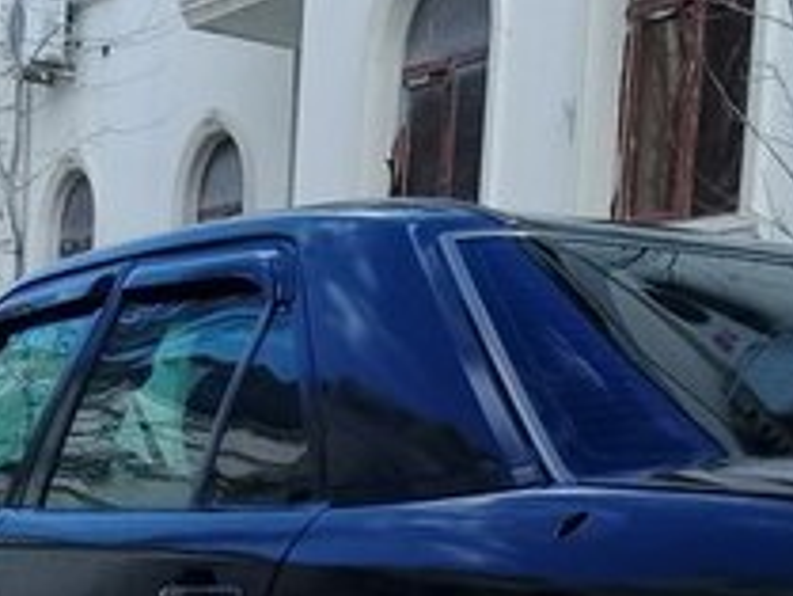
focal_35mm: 98
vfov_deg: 14.4
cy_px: 784
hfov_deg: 20.0
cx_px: 372
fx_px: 2246
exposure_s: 1/534
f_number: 2.2
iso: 64
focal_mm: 3.3
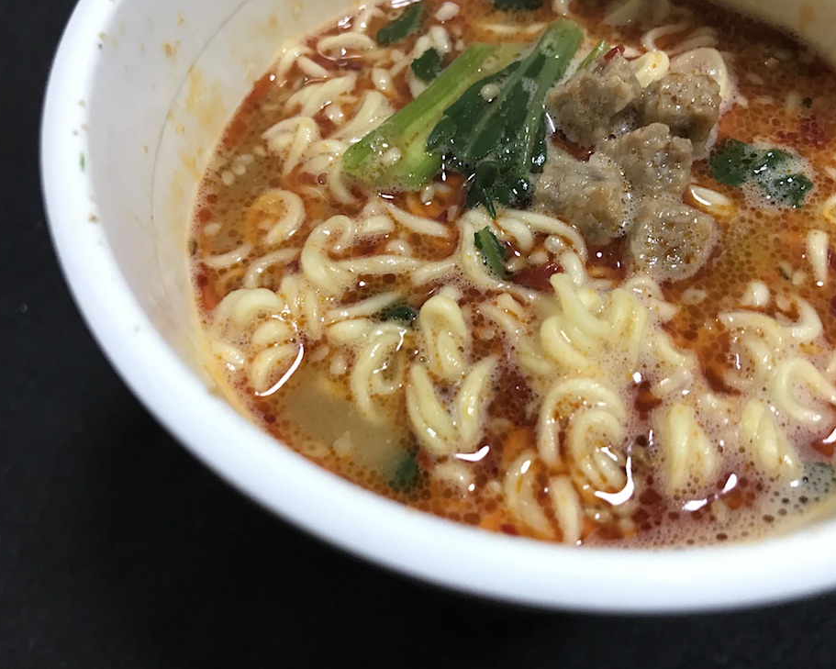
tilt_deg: -59.8
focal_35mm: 30
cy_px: 329
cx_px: 445
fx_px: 742
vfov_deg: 48.5
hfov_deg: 58.7
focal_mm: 3.99
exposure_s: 1/15
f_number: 1.8
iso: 50
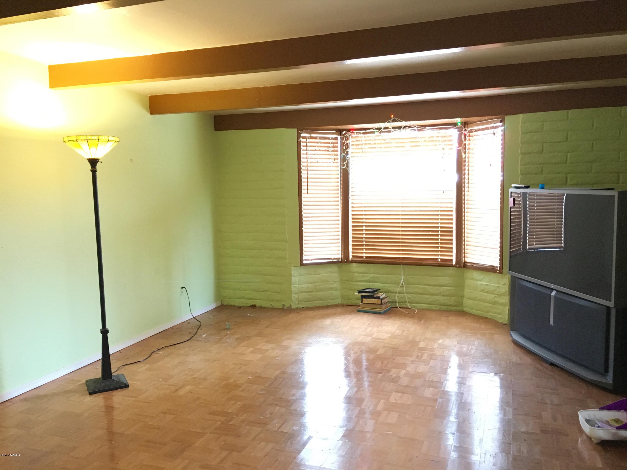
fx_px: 525
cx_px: 314
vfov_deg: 48.2
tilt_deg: -6.0
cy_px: 235
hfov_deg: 61.7
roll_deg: +2.7
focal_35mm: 29
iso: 200
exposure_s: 1/15
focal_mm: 4.15
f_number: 2.2
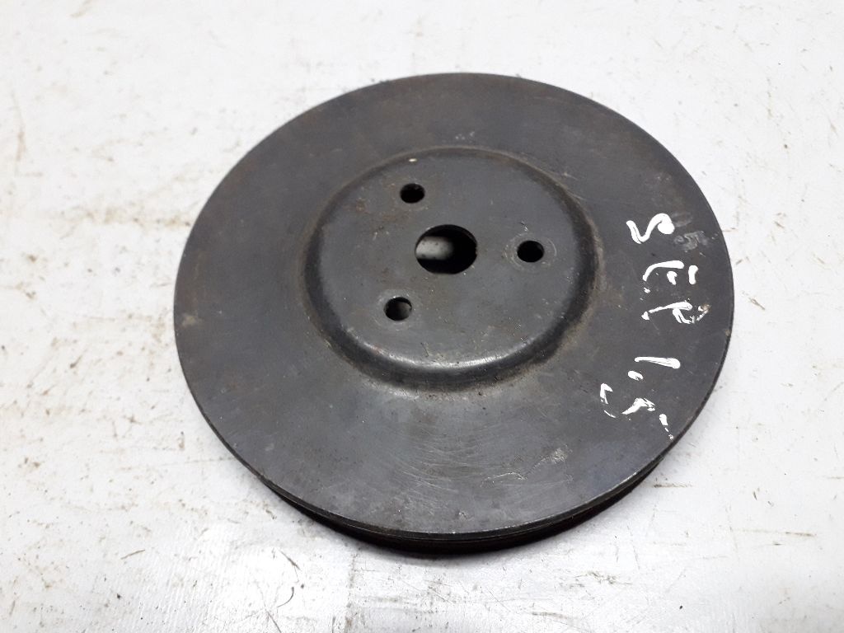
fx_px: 658
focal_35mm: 27
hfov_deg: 65.3
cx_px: 422
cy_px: 316
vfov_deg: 51.4
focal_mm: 3.6
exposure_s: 1/25
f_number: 1.9
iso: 250
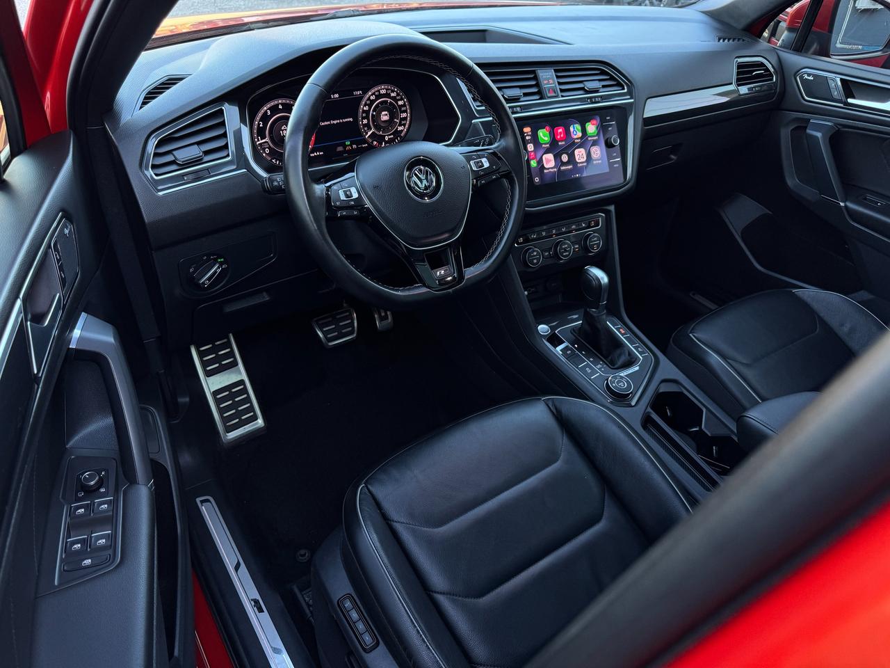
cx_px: 445
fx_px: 617
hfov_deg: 71.6
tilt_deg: -36.8
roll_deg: -4.4
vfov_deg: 56.8
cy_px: 334
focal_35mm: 24
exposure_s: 1/121
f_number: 1.78
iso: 125
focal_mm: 6.76
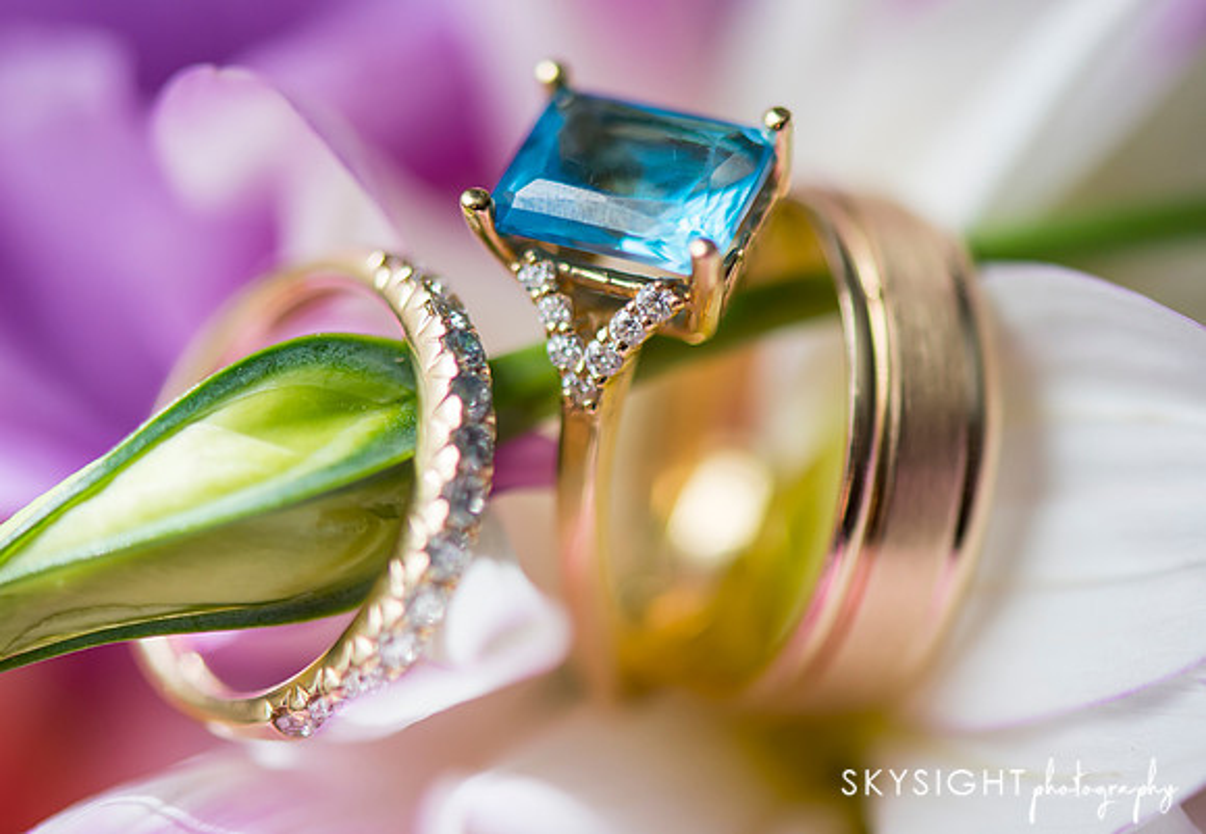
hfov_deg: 14.2
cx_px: 588
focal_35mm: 143
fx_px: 4844
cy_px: 362
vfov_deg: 9.8
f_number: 3.5
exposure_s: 1/640
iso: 500
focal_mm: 105
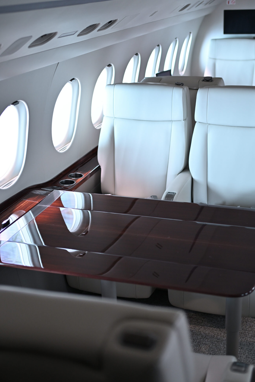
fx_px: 521
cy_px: 199
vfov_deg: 40.3
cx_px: 155
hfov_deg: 27.4
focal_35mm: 49
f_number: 2
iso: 640
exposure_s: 1/20
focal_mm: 40
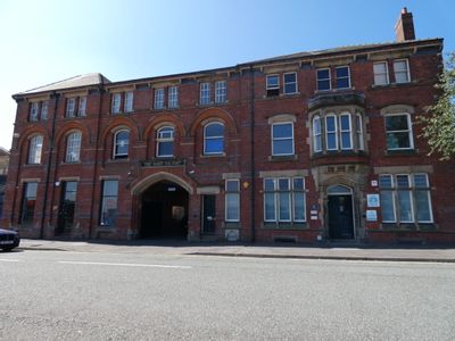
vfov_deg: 66.0
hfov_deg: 81.7
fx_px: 263
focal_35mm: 20
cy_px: 170
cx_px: 228
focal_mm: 3.6
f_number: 2.8
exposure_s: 1/800
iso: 80
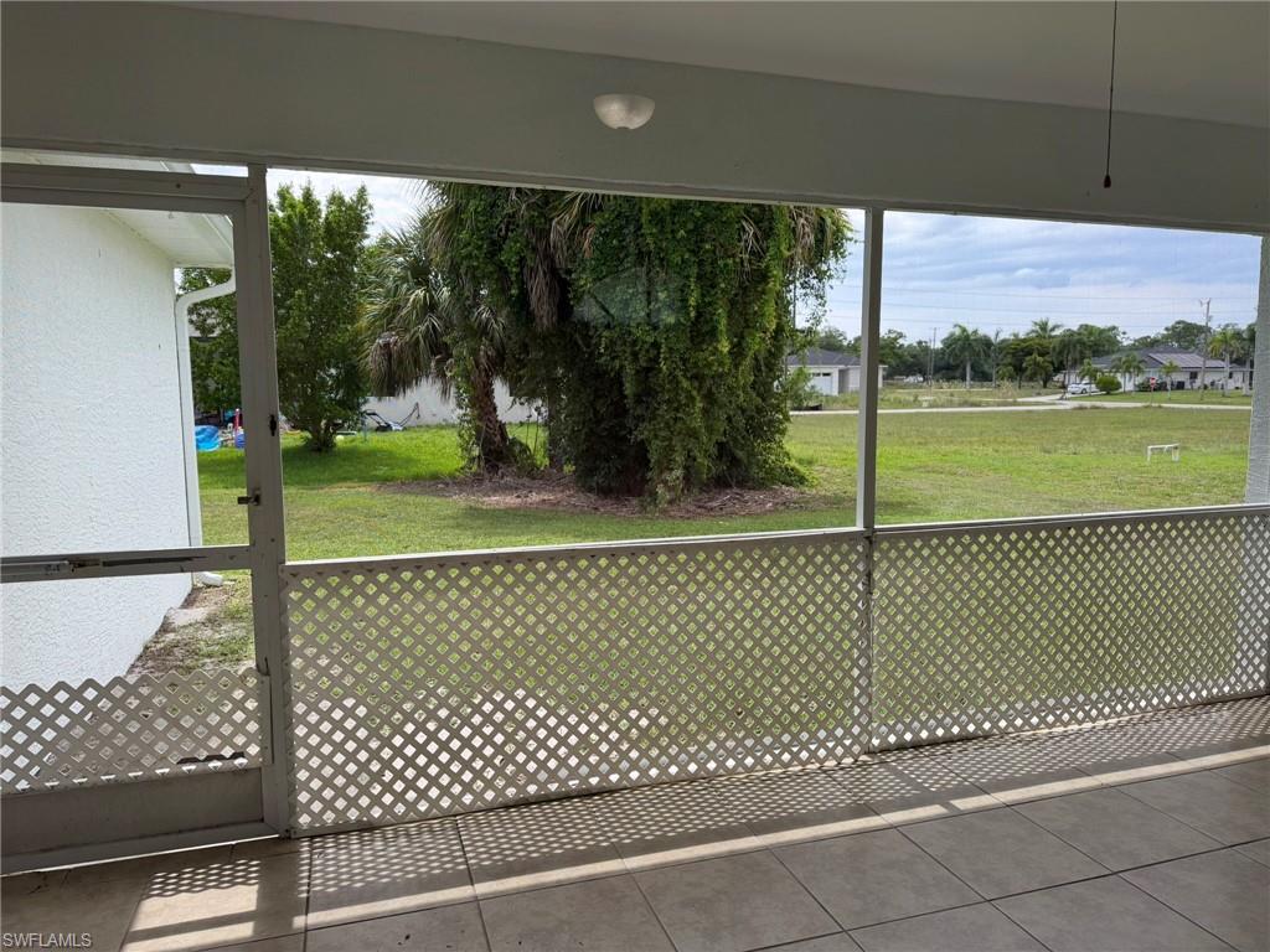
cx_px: 635
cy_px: 476
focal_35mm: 24
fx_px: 881
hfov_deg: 71.6
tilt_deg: -6.2
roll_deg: +0.1
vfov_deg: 56.8
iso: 100
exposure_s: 1/715
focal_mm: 6.76
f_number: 1.78
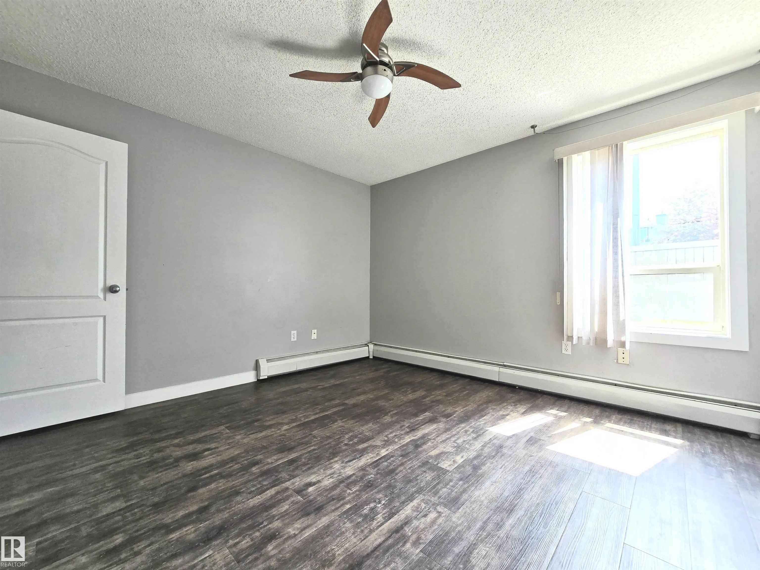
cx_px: 380
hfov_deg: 106.2
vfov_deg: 89.9
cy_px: 285
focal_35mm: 13
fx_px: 285
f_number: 2.2
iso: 64
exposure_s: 1/120
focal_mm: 2.2
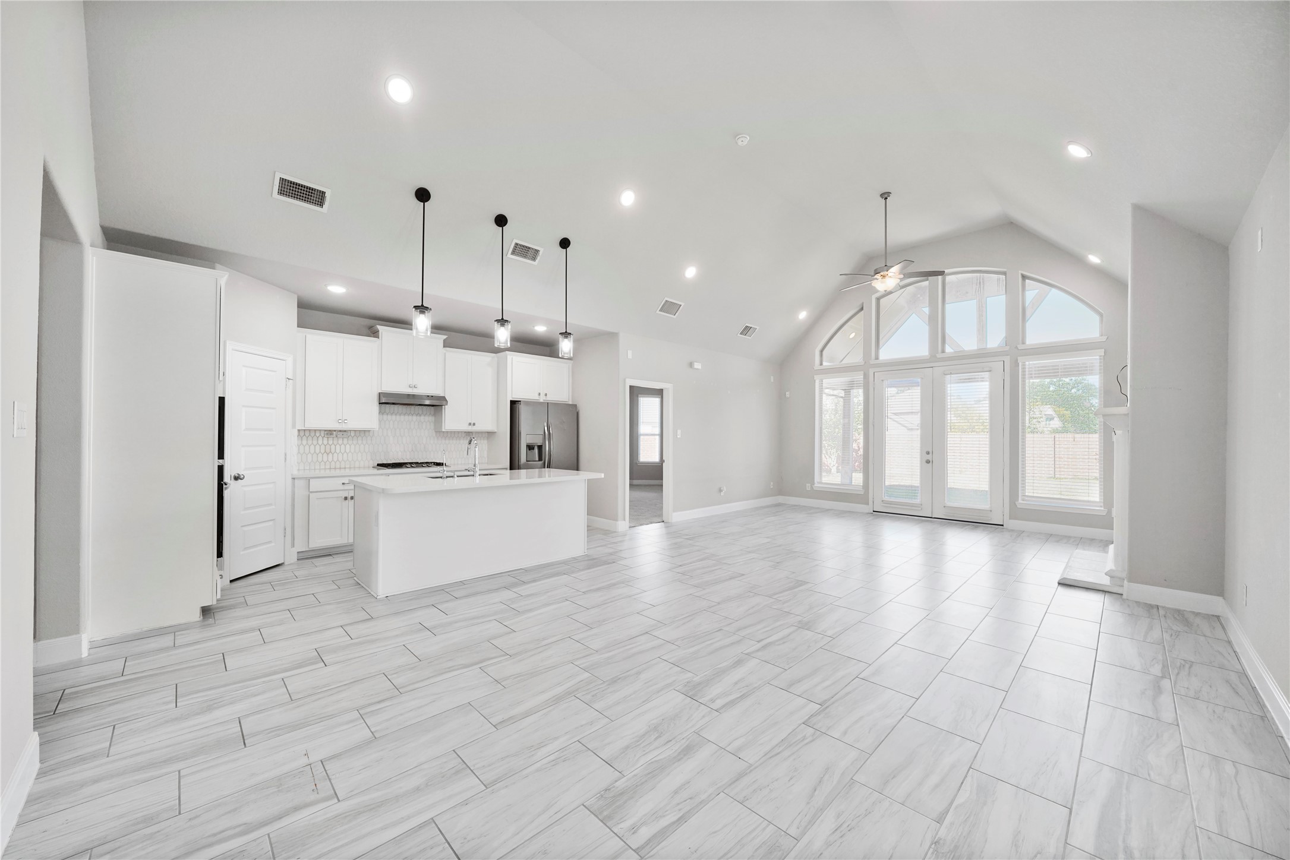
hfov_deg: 108.3
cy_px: 430
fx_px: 466
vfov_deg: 85.4
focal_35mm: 13
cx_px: 645
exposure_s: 1/30
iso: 1000
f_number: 8
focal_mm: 13
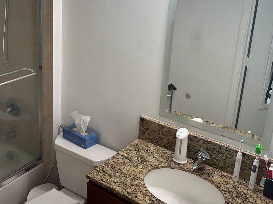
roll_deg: -2.6
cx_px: 86
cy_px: 62
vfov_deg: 33.2
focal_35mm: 43
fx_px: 339
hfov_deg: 43.1
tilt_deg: -15.3
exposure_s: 1/120
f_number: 1.78
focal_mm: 6.86
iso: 100
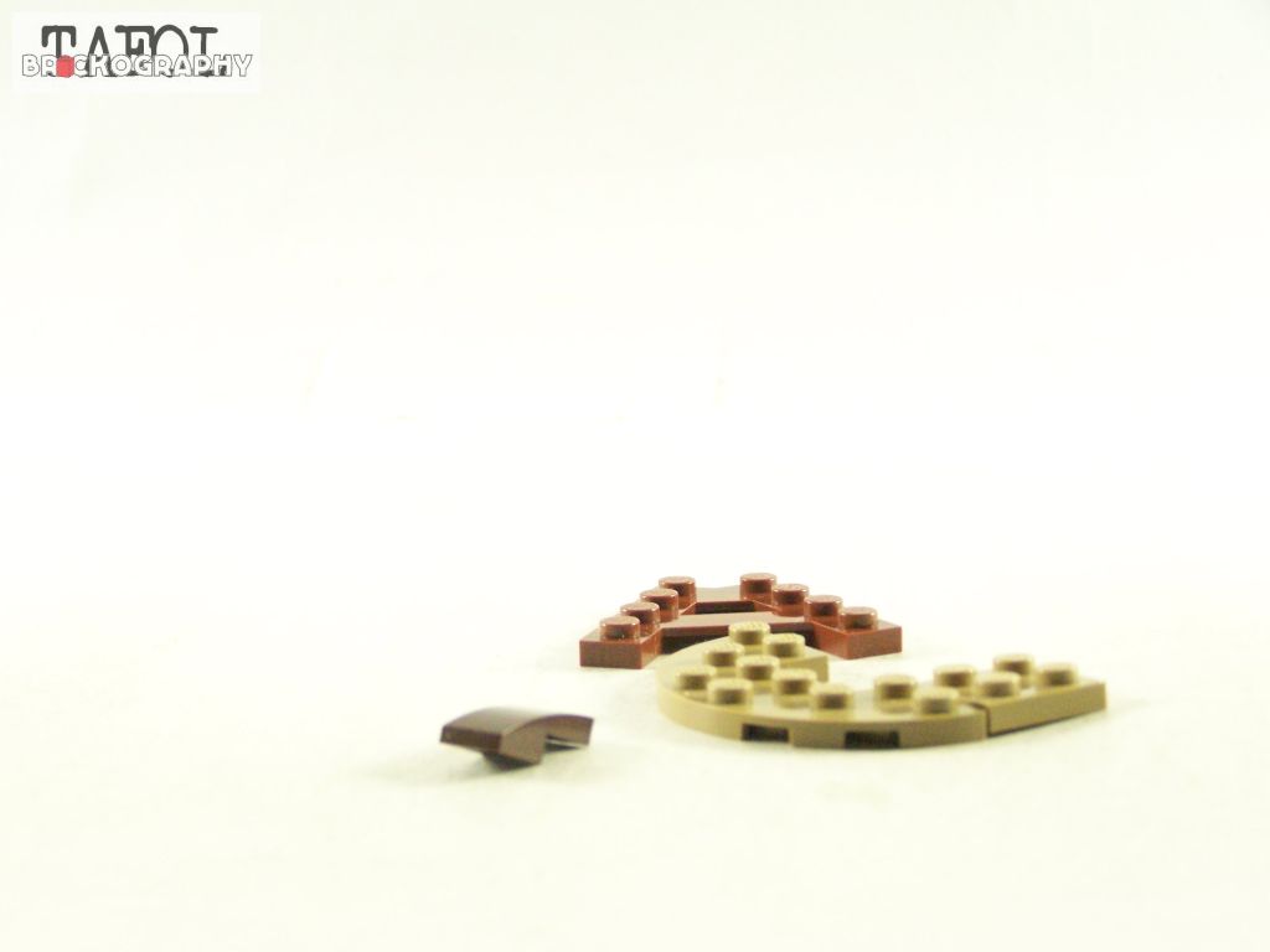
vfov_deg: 19.6
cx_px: 635
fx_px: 2752
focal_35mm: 75
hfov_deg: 26.0
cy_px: 476
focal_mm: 12.4
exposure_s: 1/60
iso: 400
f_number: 3.2
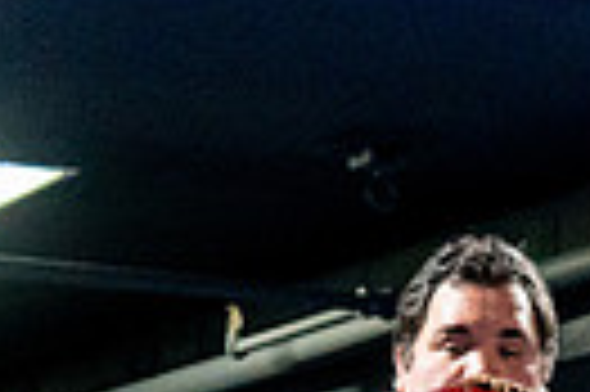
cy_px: 863
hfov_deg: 8.9
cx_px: 342
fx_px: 3781
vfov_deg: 5.8
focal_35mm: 231
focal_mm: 35
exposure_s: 1/800
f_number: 2.8
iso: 5000
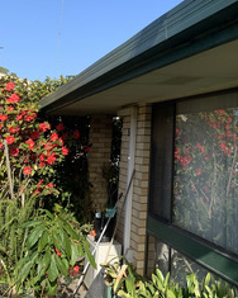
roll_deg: -2.6
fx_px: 475
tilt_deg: +15.4
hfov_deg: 27.7
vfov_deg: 32.0
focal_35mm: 54
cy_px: -1
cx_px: 180
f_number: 1.8
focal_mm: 4.25
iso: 25
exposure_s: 1/1235
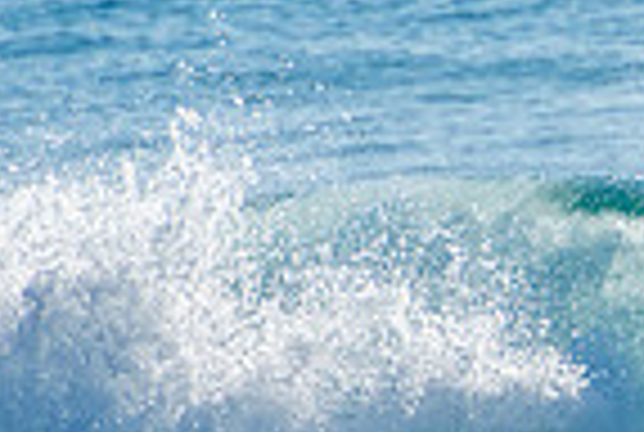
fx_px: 43542
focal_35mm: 2429
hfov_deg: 0.8
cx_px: 1216
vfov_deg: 0.6
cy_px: 344
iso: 200
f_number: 5.6
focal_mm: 400
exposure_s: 1/1250
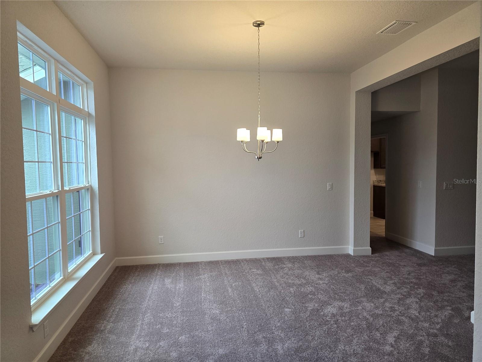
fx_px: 320
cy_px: 181
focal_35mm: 23
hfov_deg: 73.9
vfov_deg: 58.9
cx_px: 241
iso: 125
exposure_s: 1/120
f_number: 1.7
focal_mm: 6.3
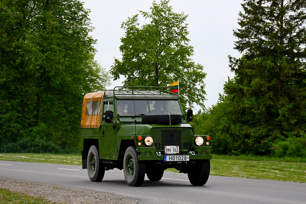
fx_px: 714
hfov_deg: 24.2
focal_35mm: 84
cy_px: 102
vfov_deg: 16.3
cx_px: 153
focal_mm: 56
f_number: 6.3
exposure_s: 1/640
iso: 400
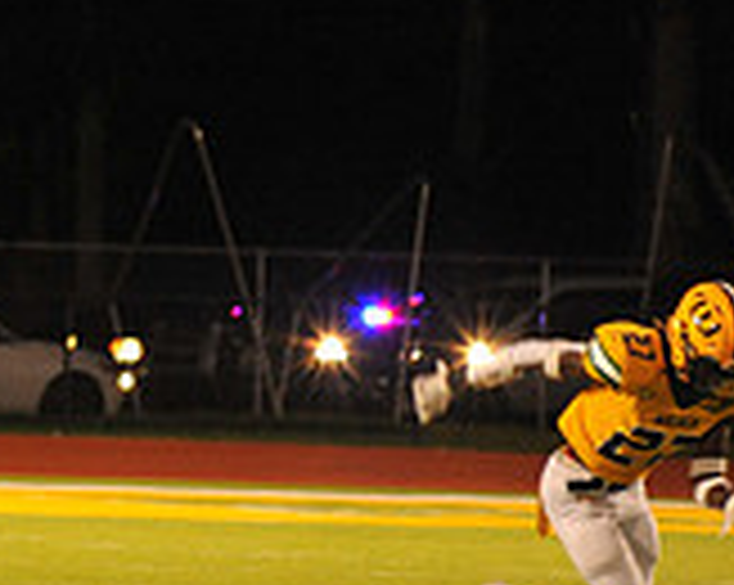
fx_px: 14494
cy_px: 369
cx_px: -558
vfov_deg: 2.3
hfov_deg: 2.9
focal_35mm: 668
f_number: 4.5
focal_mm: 200
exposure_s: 1/160
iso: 3200
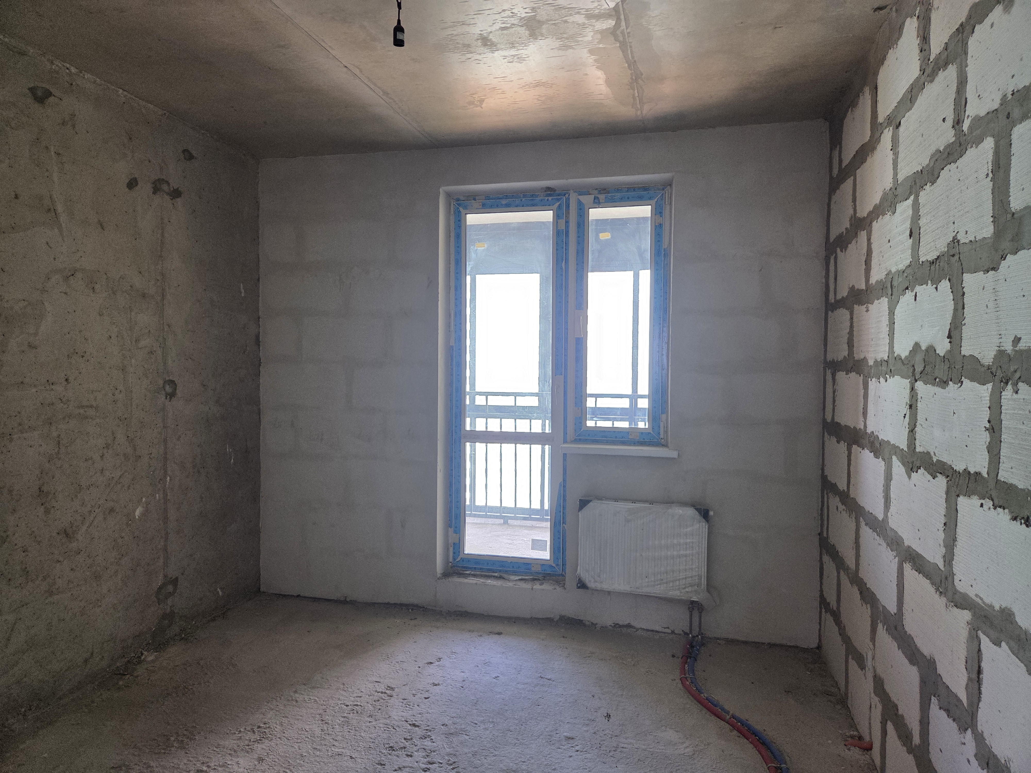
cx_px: 516
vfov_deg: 58.9
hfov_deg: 73.9
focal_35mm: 23
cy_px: 386
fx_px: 685
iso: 200
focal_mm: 5.4
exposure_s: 1/100
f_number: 1.8
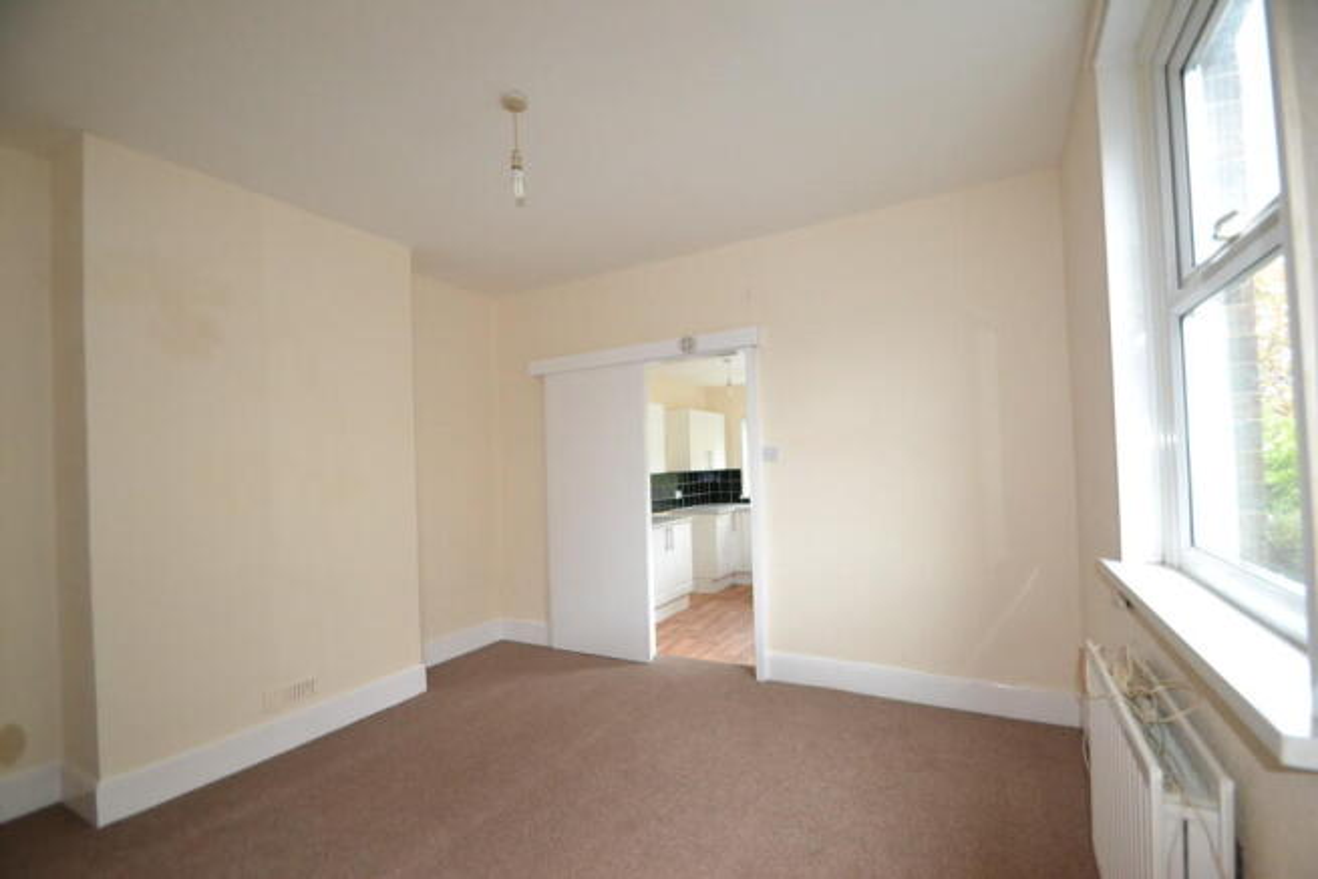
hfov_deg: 100.4
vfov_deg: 77.4
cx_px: 659
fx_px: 549
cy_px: 440
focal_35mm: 15
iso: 2200
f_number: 3.5
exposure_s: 1/60
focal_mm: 10
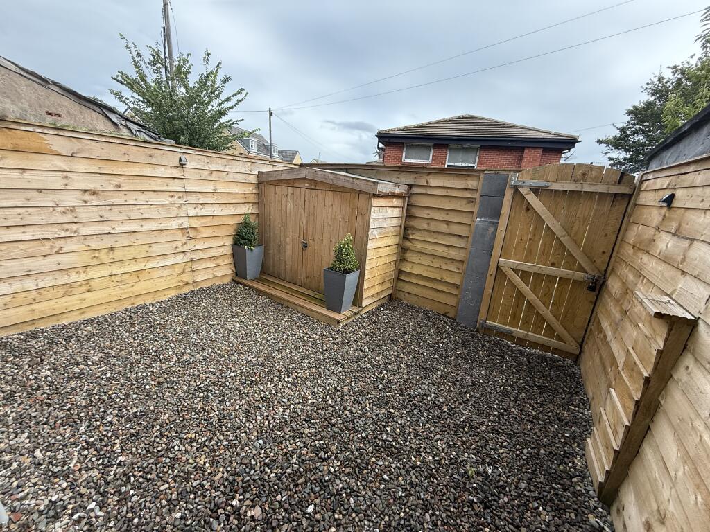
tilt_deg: -14.9
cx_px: 355
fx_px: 287
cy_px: 266
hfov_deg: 102.1
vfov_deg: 85.7
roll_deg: -3.8
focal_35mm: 14
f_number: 2.2
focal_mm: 2.22
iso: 64
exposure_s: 1/709
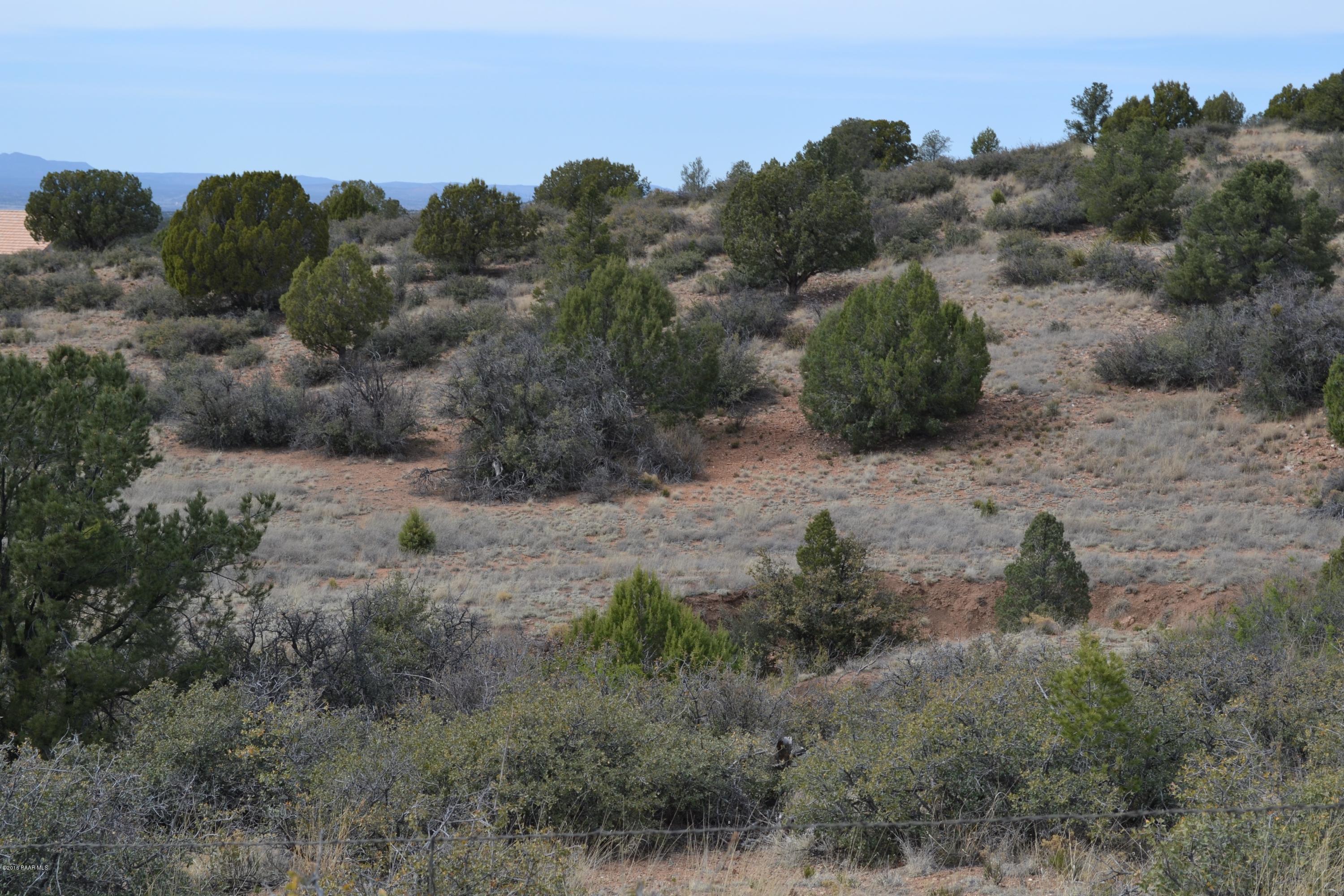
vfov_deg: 20.2
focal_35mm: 68
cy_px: 448
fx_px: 2520
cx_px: 672
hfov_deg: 29.9
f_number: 8
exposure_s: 1/250
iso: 100
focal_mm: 45
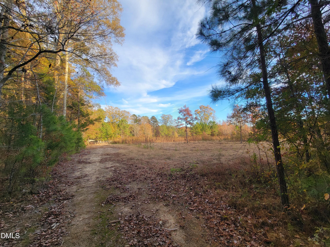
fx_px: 124
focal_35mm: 13
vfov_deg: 89.9
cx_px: 165
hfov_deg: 106.2
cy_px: 124
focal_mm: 2.2
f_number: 2.2
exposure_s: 1/280
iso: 50
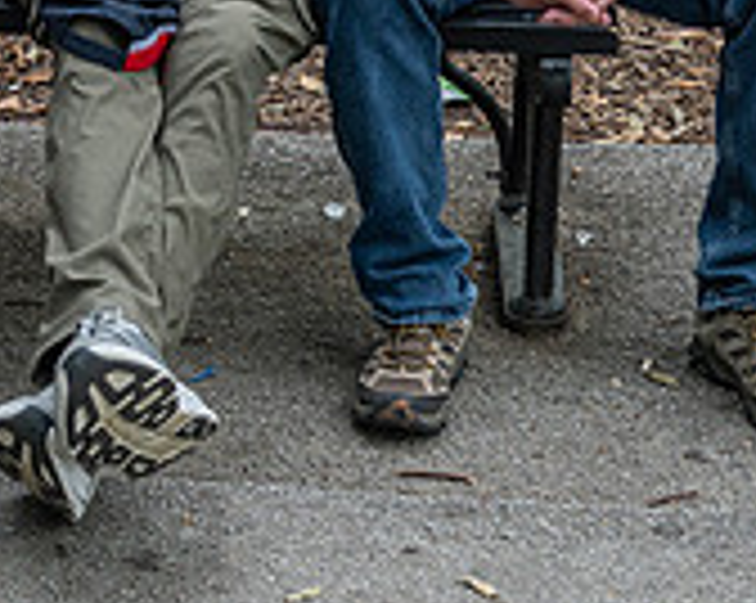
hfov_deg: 14.8
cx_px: 20
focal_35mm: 128
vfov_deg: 11.5
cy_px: -298
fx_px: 2861
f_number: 4
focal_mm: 31
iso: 560
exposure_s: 1/125
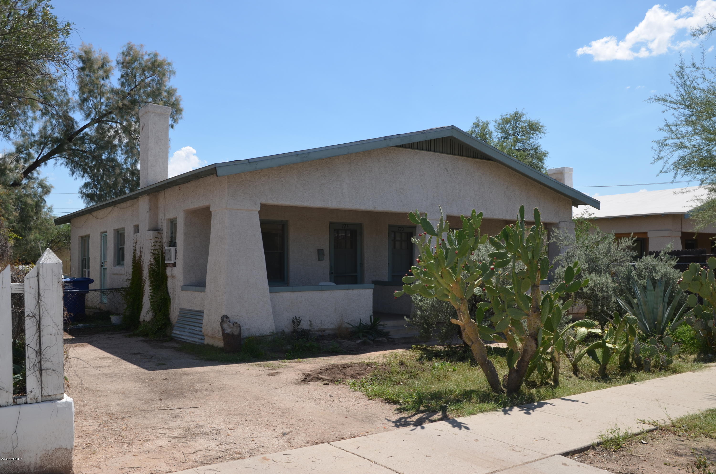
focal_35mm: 33
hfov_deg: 57.3
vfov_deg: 39.8
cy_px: 237
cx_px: 358
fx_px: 655
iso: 100
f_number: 9
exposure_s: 1/200
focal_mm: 22
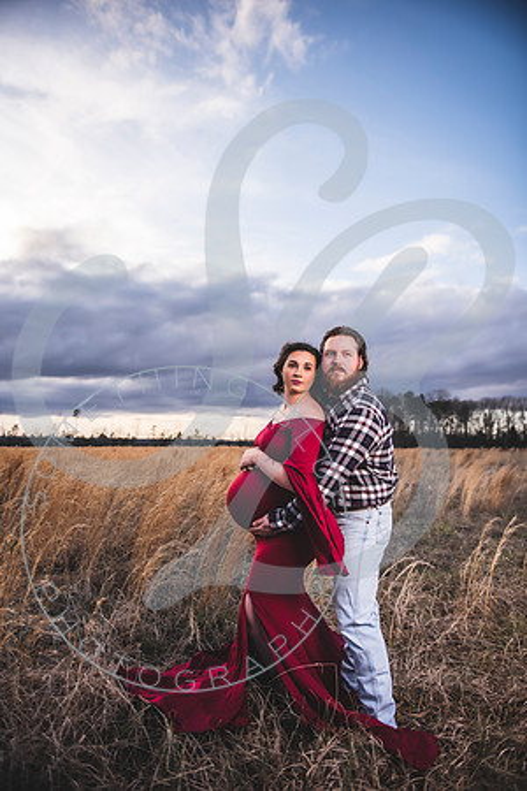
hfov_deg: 53.1
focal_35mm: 24
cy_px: 396
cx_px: 264
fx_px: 527
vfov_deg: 73.7
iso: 100
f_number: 2.8
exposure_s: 1/800
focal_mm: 24
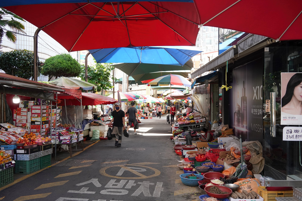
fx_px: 294
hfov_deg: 54.4
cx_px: 151
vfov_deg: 37.9
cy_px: 100
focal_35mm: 35
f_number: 10
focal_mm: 35
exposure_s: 1/100
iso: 1000
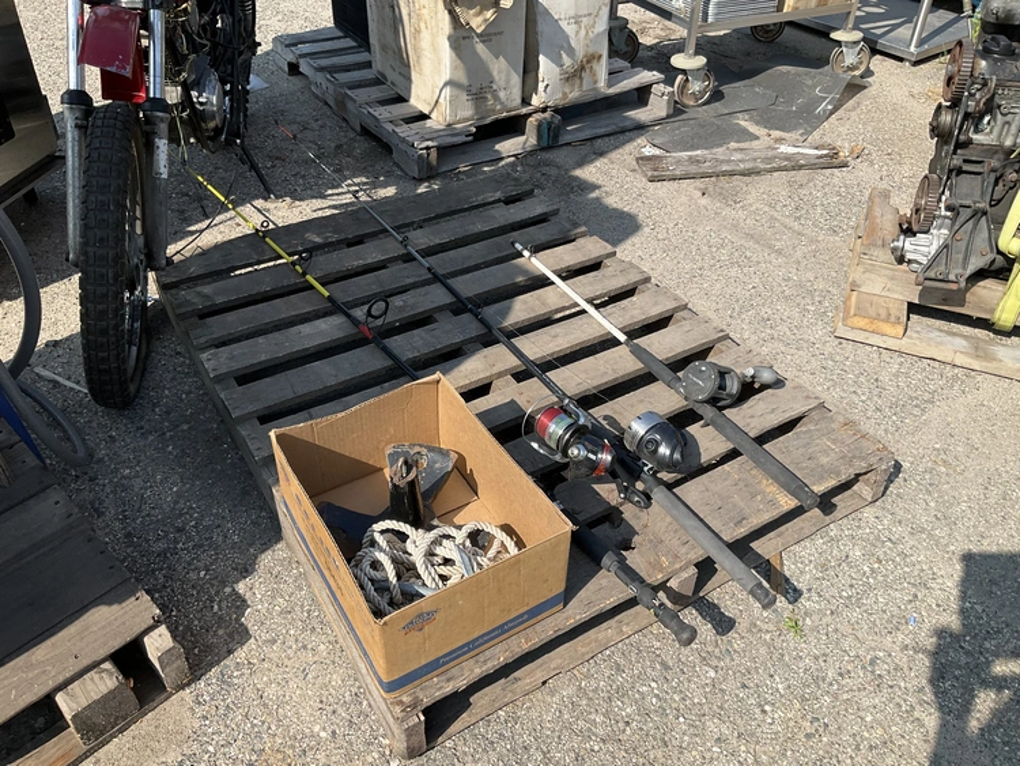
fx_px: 855
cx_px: 510
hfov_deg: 61.6
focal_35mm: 29
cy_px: 383
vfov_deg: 48.3
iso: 25
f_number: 1.8
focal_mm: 3
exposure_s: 1/1168
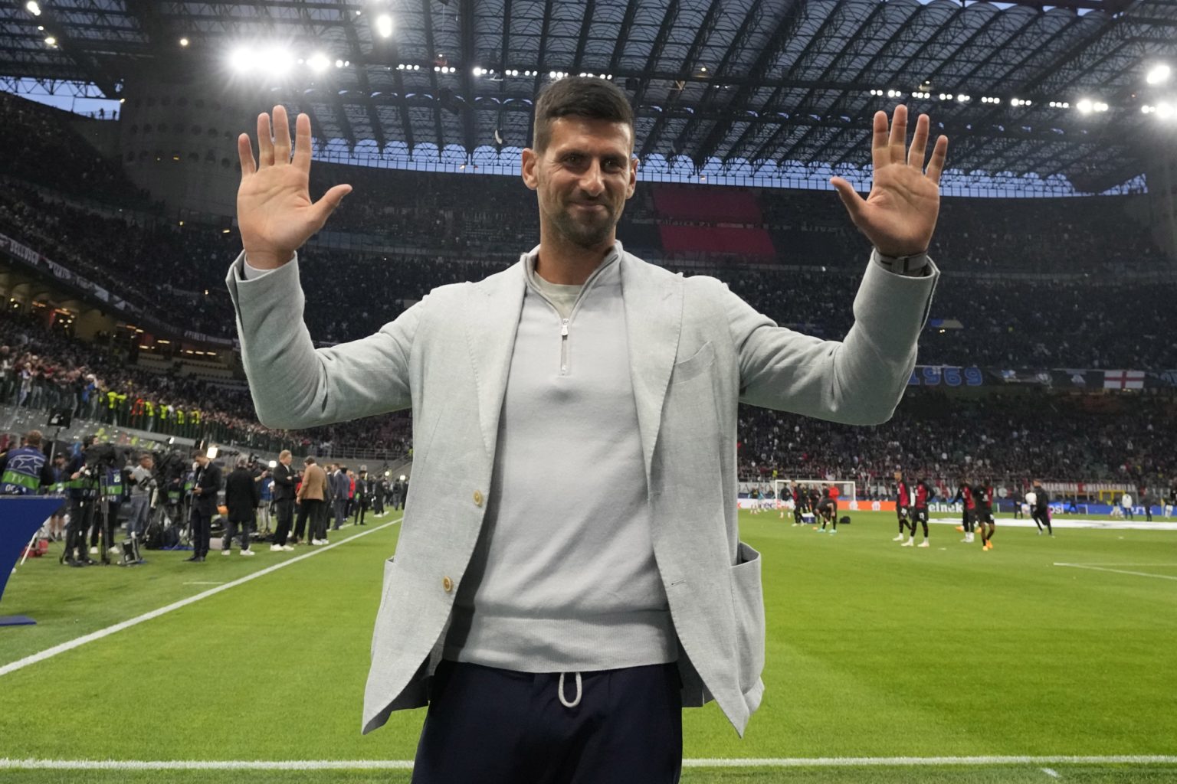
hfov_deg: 81.2
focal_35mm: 21
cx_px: 588
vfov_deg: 59.5
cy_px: 392
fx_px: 687
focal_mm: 21
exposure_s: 1/1250
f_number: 4
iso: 3200
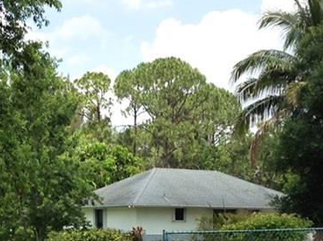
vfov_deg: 15.6
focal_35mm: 92
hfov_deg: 21.3
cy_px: 263
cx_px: 128
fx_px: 857
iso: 25
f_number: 2.4
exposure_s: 1/706
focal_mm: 3.3
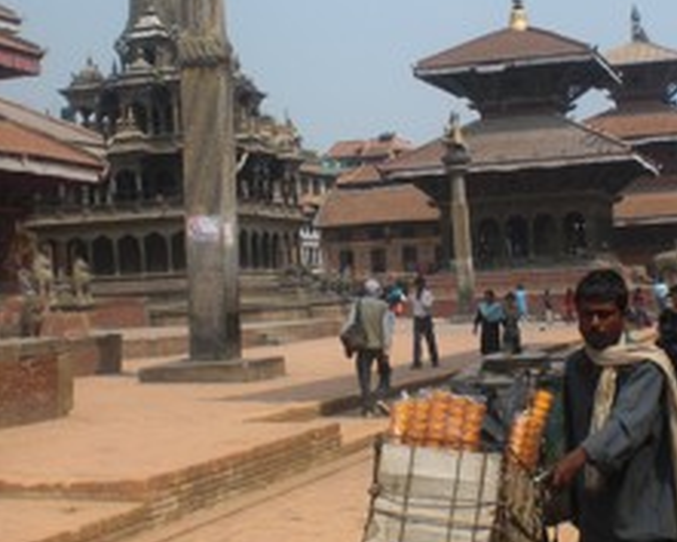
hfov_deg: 28.3
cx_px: 365
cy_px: 282
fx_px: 1343
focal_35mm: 67
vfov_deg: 22.8
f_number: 5.6
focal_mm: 6.3
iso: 64
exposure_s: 1/400
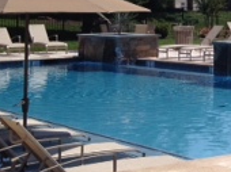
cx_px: 352
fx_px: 880
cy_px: -7
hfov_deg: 14.0
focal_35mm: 132
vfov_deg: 11.1
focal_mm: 4.28
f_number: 2.4
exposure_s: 1/2907
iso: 50
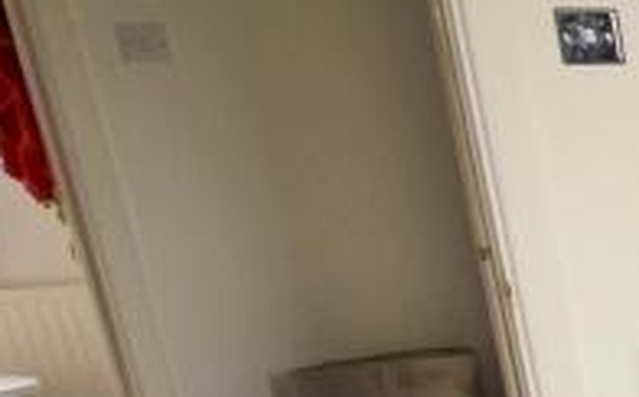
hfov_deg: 13.8
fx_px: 1392
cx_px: 1653
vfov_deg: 15.5
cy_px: 513
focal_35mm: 80
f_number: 5.6
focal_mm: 10
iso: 1600
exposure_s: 1/60
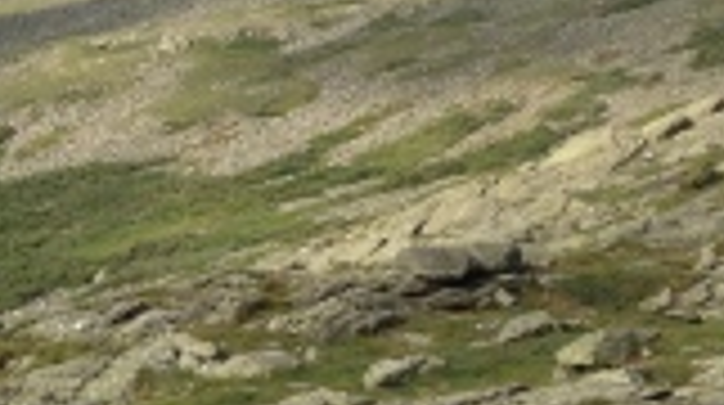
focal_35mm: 152
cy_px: 320
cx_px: 67
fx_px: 2914
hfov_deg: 14.0
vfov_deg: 7.9
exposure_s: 1/1200
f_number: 2.4
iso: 50
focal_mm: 4.28
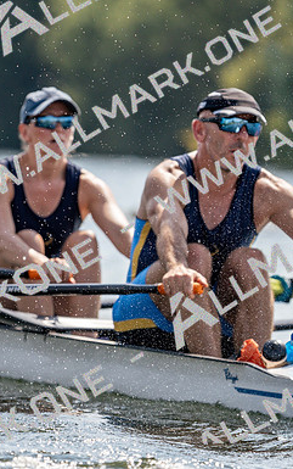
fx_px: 7606
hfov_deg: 2.2
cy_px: 234
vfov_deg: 3.5
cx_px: 66
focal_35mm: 596
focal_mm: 388
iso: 250
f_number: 6.3
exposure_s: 1/1600
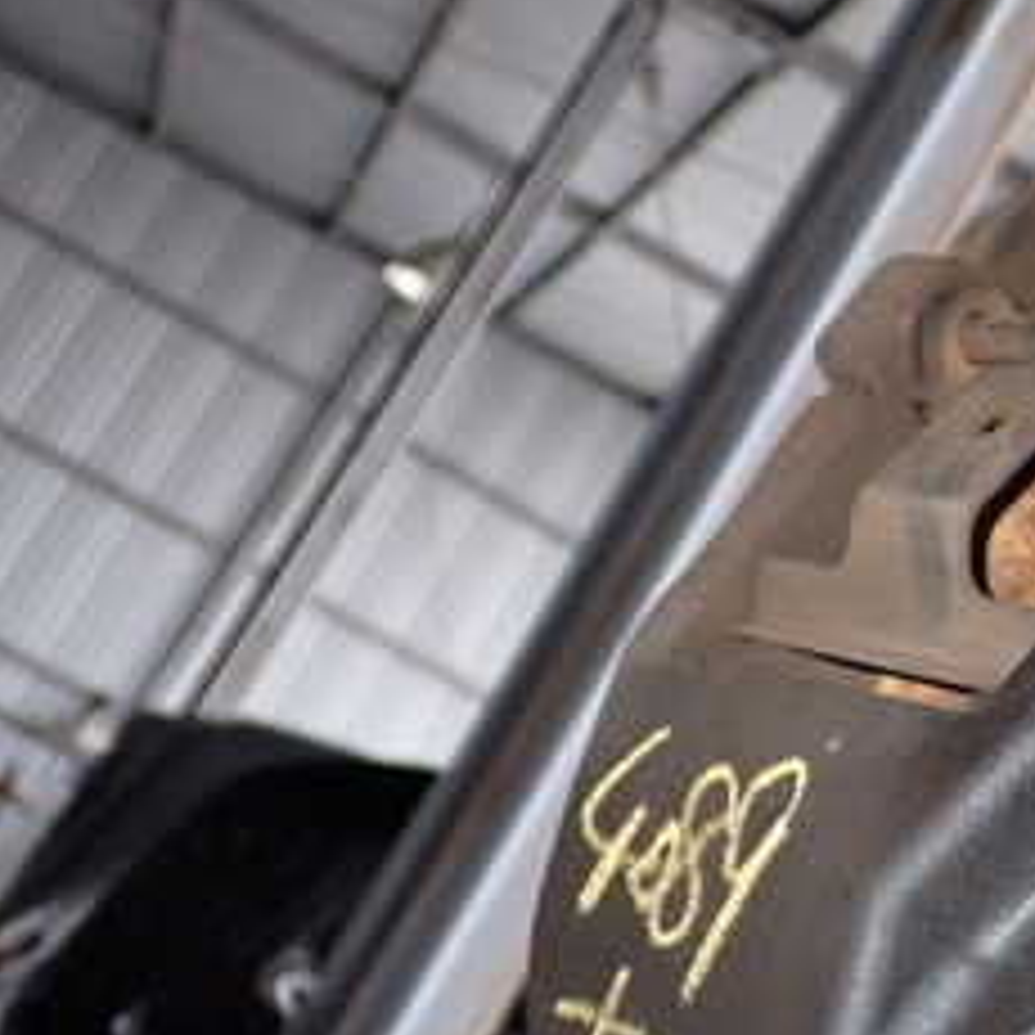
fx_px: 2808
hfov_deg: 19.3
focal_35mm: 83
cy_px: 616
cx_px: 1336
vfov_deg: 20.9
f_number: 2.5
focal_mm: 6.37
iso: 400
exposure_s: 1/125
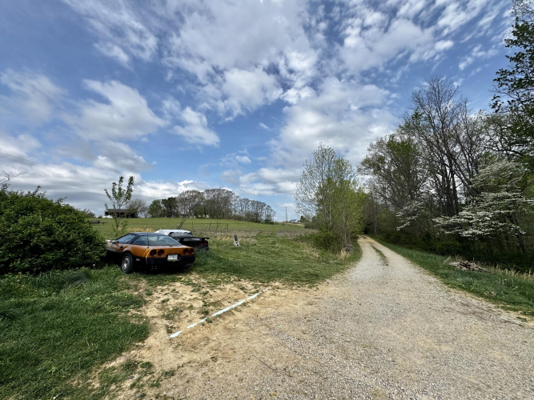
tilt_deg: +7.3
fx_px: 216
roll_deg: +1.1
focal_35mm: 14
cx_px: 267
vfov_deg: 85.7
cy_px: 200
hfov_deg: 102.1
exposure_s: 1/2415
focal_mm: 2.22
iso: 50
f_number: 2.2
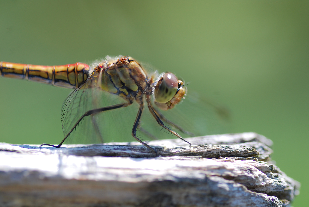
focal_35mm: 135
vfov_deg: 10.2
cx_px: 154
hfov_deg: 15.2
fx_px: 1160
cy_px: 104
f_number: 5.6
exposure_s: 1/500
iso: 160
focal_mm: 90
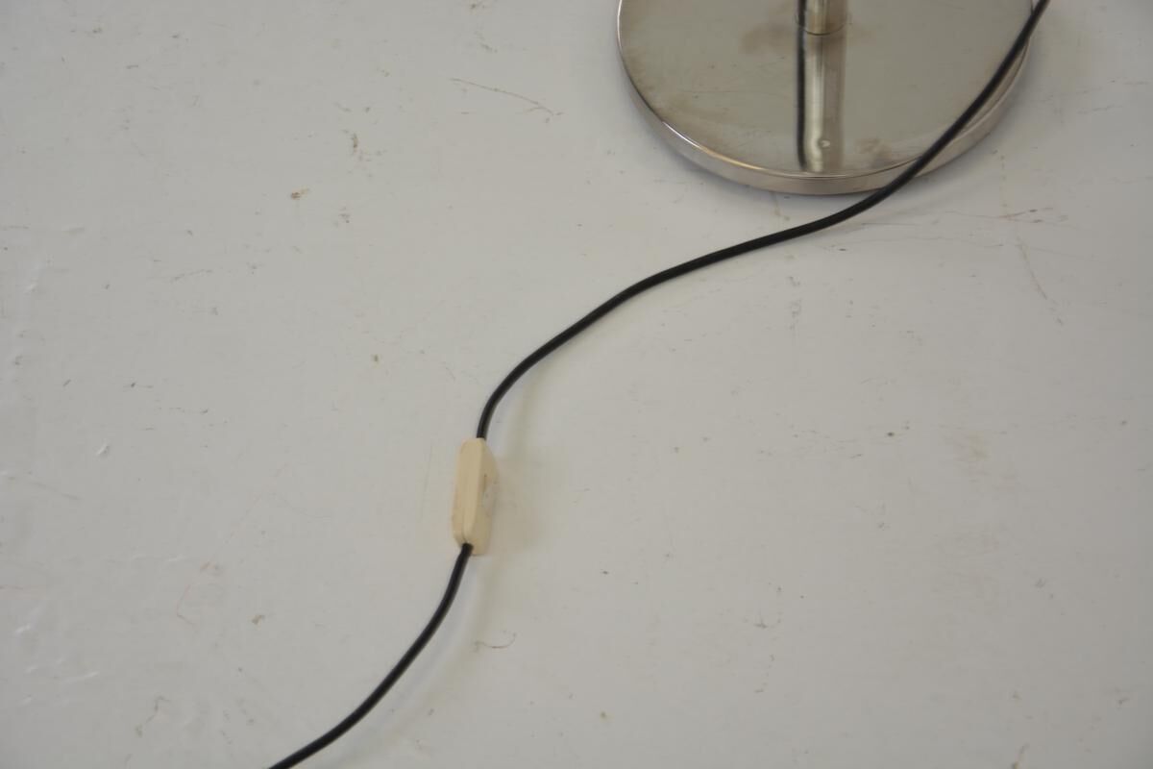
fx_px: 2786
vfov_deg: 15.7
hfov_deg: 23.4
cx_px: 576
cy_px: 384
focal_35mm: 87
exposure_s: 1/30
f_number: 5.6
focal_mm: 58
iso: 110
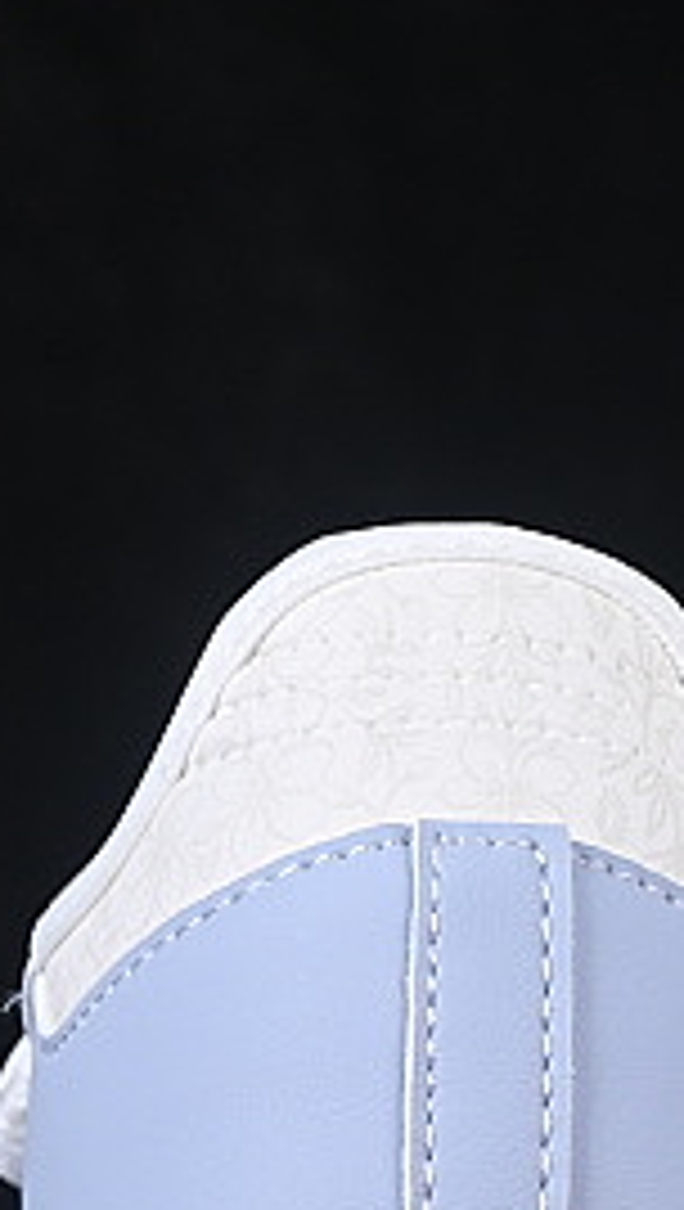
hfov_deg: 3.9
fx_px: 10122
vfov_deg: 6.8
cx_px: 927
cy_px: 621
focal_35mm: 315
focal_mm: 50
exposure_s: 1/80
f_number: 8
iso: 160
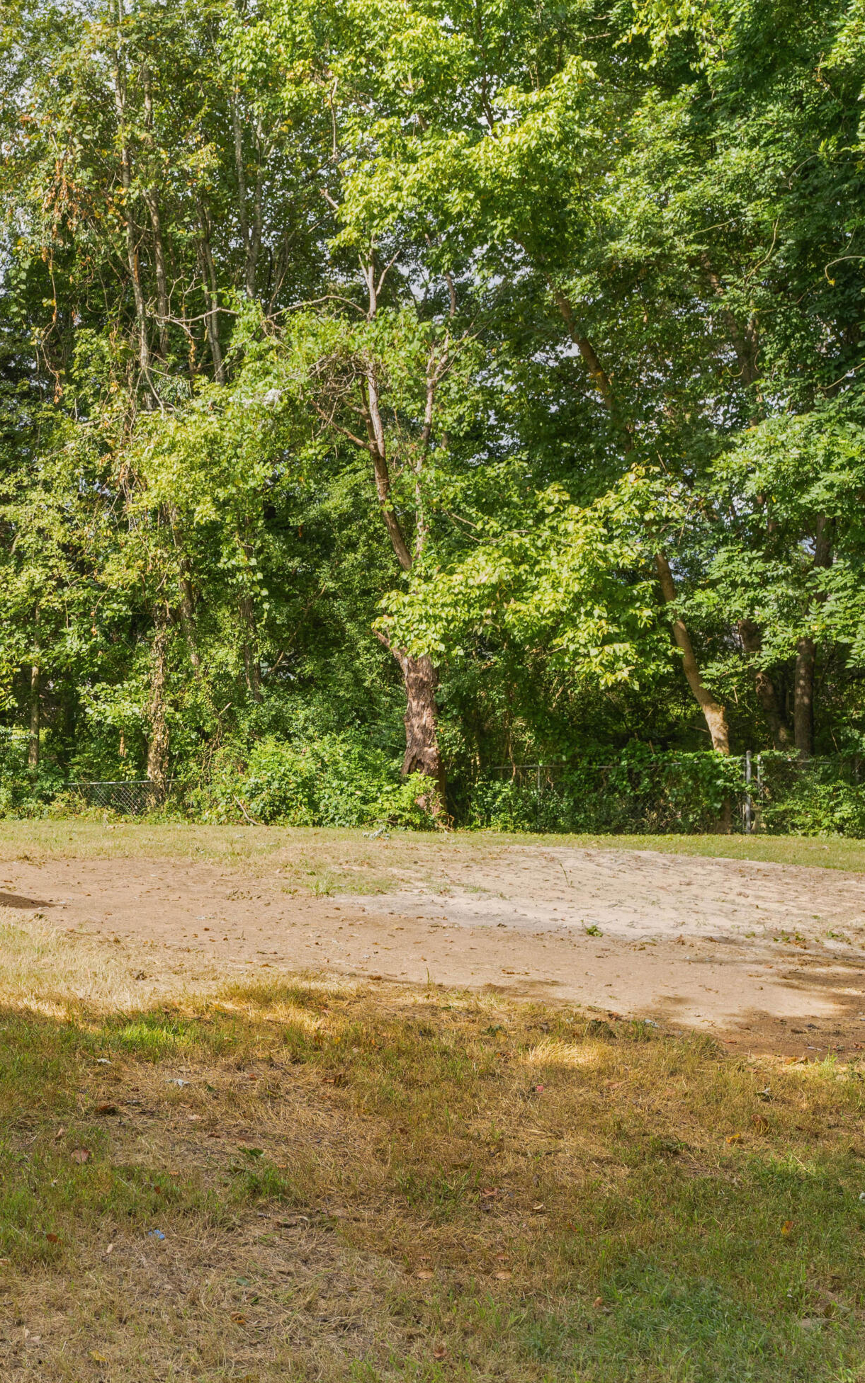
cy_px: 698
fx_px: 1358
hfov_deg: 32.1
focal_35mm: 36
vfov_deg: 54.0
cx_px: -32
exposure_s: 1/200
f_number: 7.1
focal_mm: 23
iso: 320
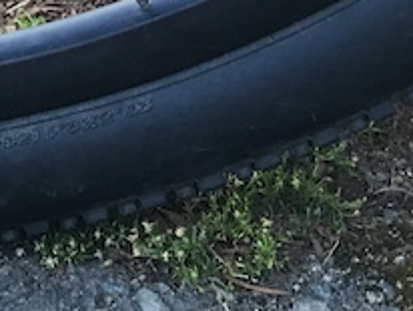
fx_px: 1720
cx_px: -233
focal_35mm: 144
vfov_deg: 9.3
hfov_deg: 12.9
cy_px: -409
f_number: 2.2
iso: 32
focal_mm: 4.15
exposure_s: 1/30
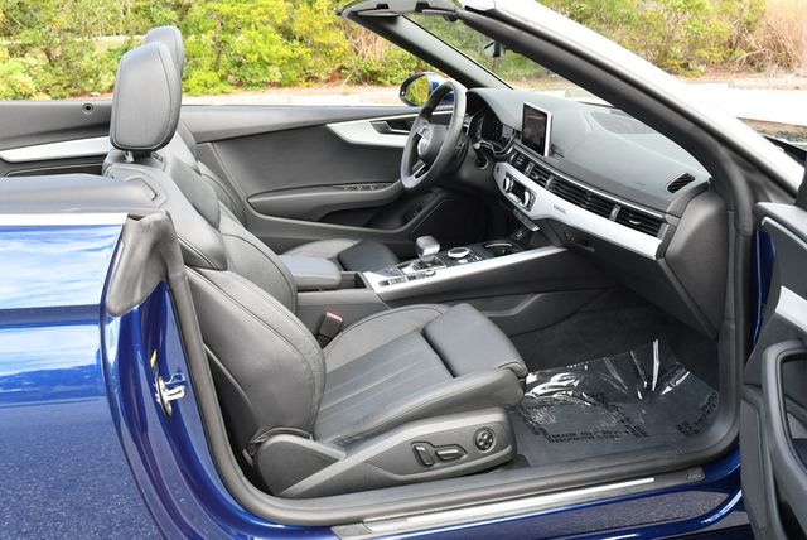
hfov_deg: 53.1
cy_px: 270
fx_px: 808
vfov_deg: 36.9
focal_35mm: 36
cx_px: 404
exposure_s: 1/250
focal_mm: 18
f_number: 5.6
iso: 400
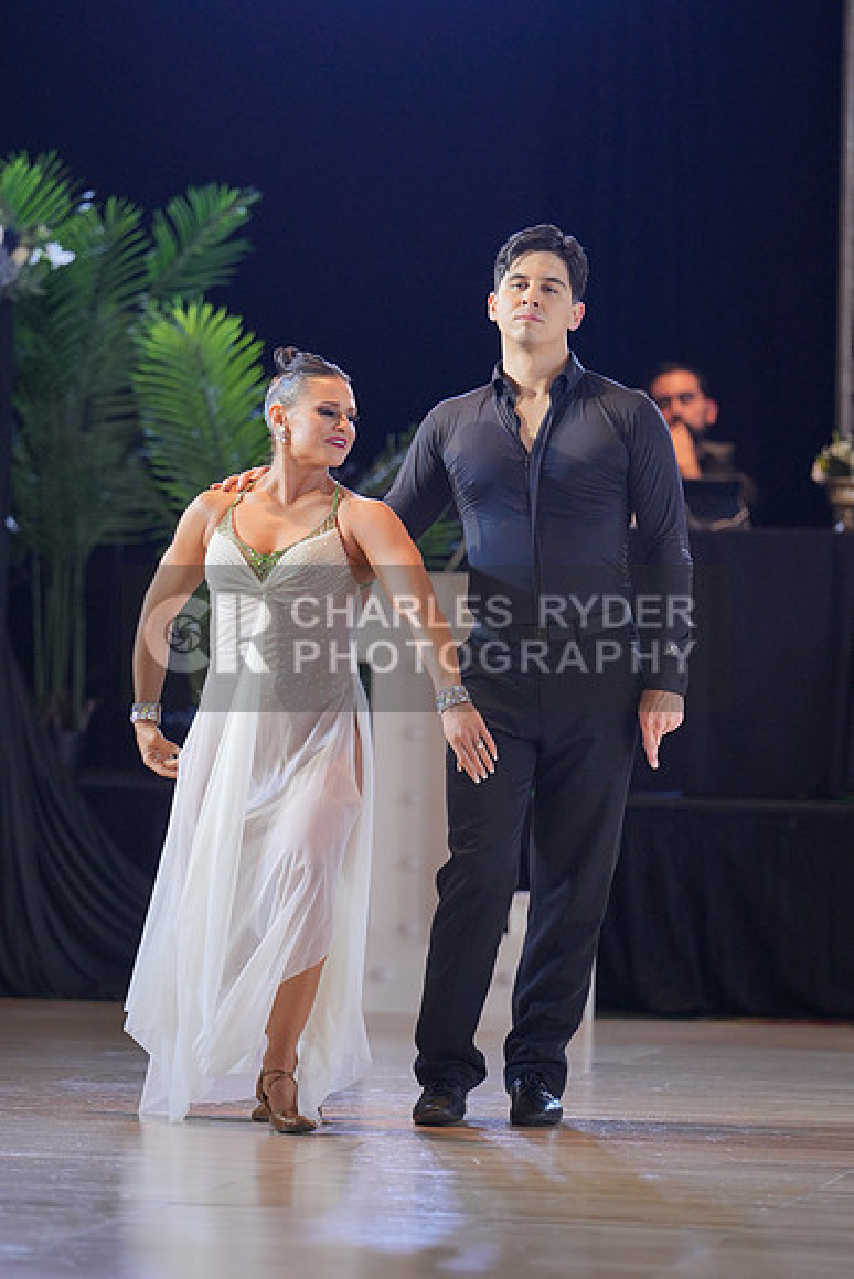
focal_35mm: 204
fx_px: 7254
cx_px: 427
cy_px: 640
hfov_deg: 6.7
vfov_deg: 10.1
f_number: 2
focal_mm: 136
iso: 800
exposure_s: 1/500
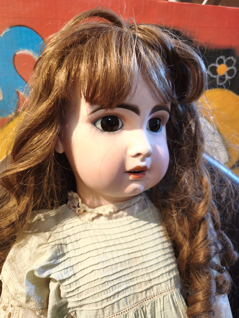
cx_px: 120
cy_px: 159
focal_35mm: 23
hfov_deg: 58.9
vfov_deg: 73.9
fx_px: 212
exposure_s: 1/50
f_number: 1.7
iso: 500
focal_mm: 5.35
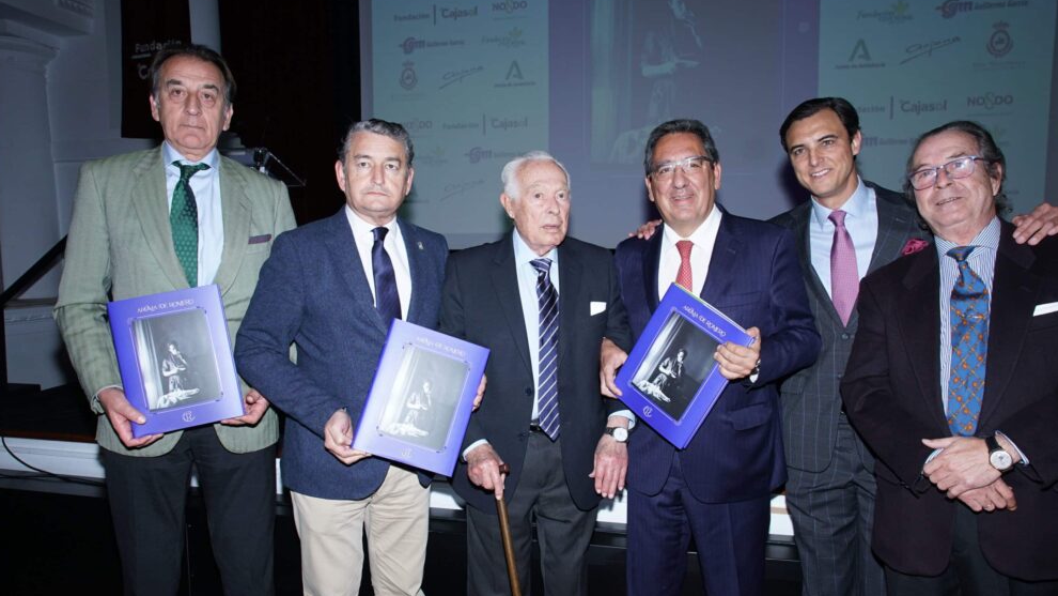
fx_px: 729
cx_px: 539
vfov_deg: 44.3
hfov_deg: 71.9
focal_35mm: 26
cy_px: 332
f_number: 6.3
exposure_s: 1/200
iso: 400
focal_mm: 16
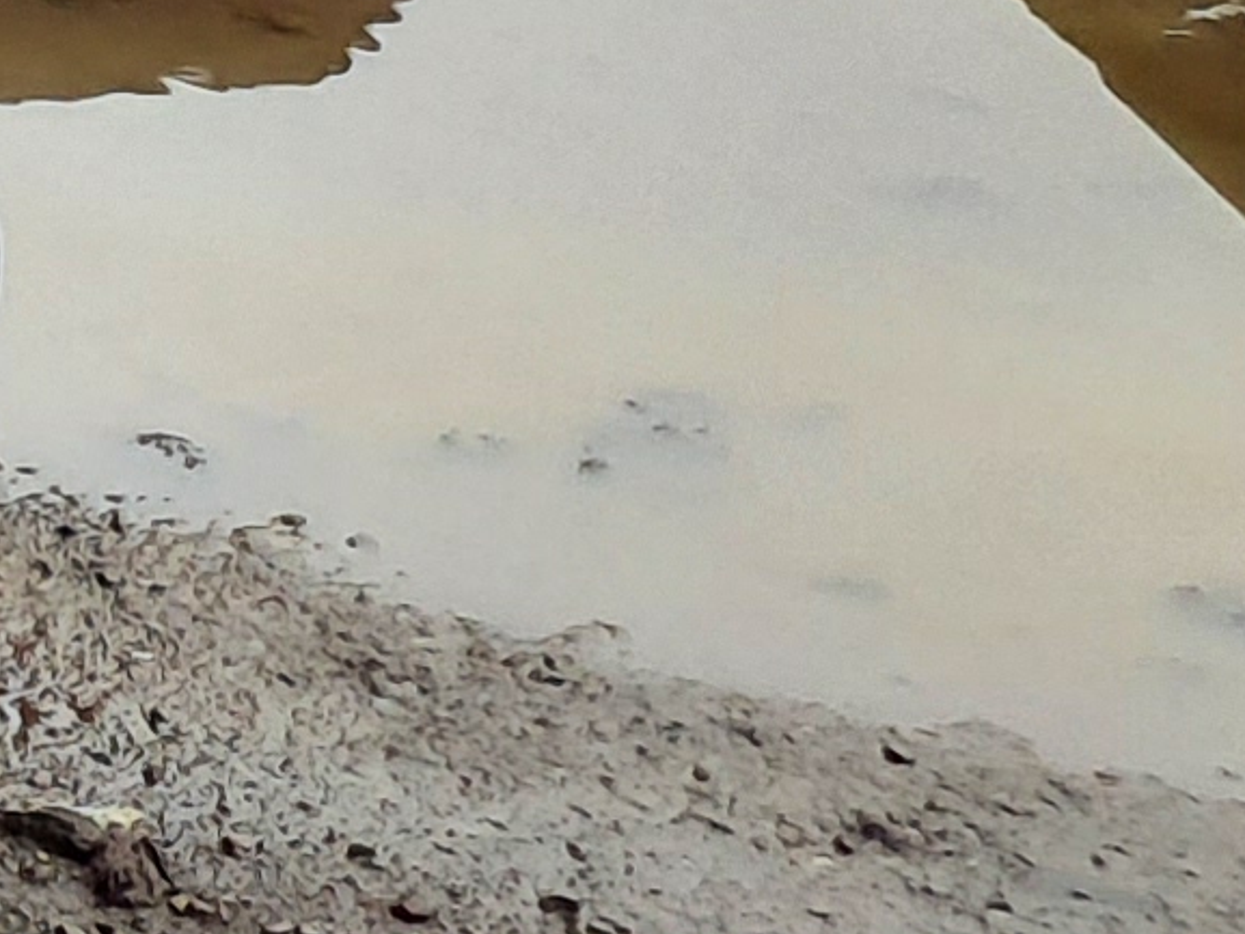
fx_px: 6943
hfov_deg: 8.0
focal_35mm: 193
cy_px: -984
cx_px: -3129
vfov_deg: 7.4
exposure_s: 1/406
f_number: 1.9
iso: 40
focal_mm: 3.58
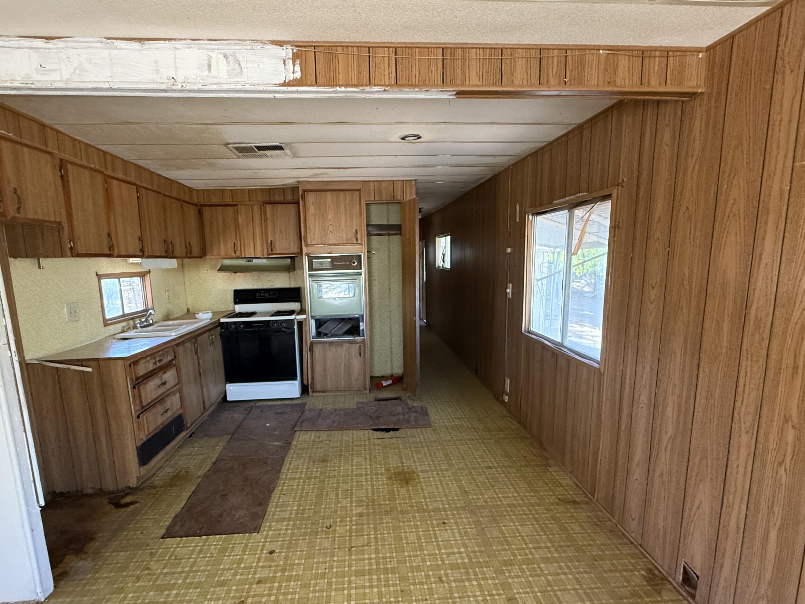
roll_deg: +0.9
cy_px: 328
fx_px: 419
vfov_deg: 71.5
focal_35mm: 18
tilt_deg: -8.2
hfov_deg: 87.7
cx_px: 391
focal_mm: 2.22
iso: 400
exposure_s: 1/60
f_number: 2.2
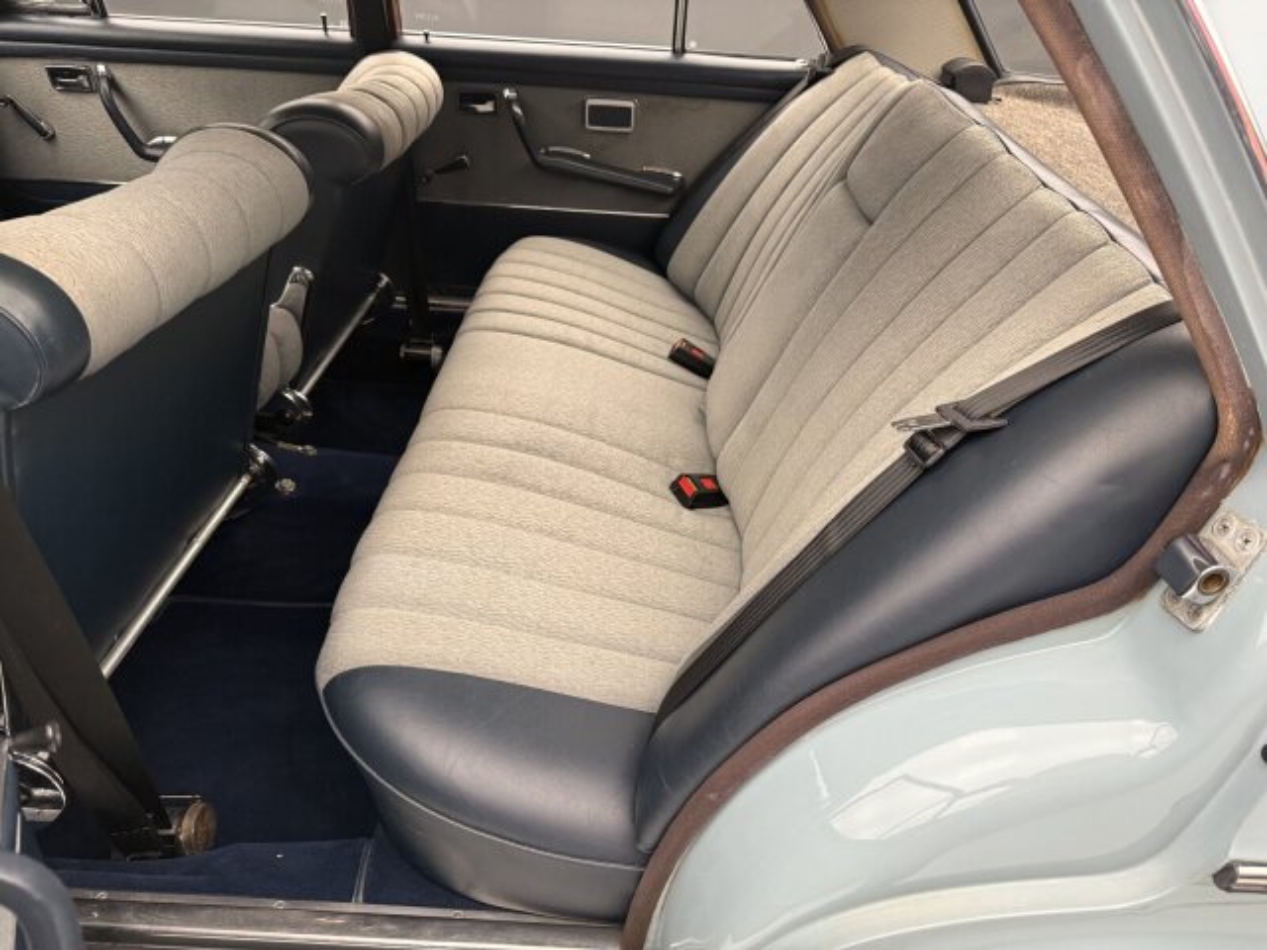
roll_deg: -4.0
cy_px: 475
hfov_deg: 71.6
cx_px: 634
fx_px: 878
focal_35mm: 24
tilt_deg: -32.4
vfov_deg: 56.8
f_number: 1.78
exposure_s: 1/60
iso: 320
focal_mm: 6.76
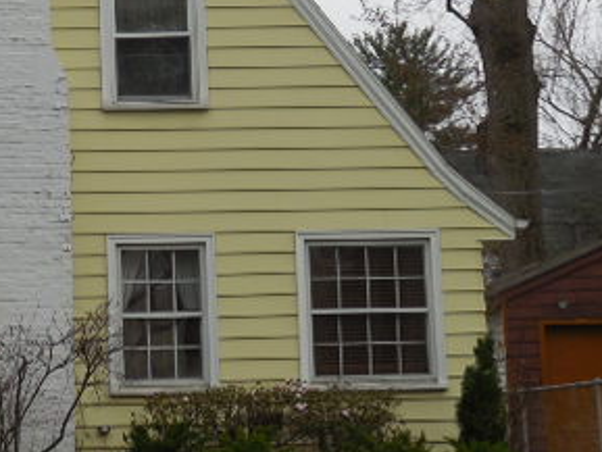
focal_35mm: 124
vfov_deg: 11.9
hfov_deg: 15.5
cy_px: 58
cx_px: -25
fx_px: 2157
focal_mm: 10
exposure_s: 1/200
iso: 125
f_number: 5.2
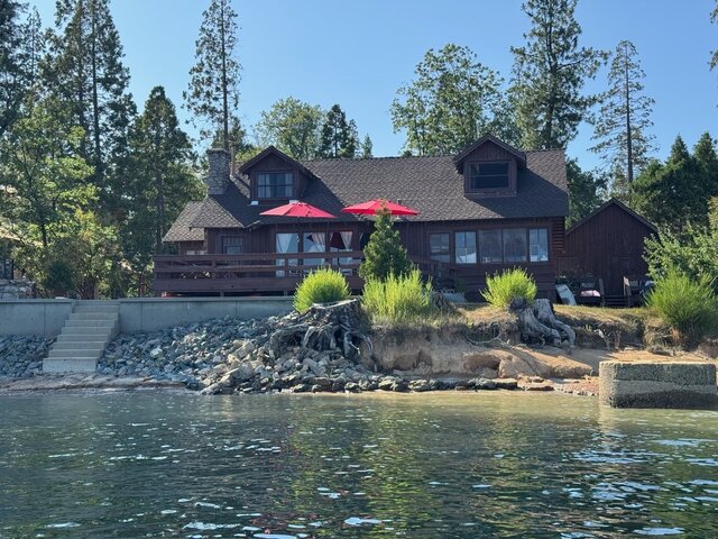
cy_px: 270
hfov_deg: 39.7
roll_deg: -1.1
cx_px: 359
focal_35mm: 48
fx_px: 996
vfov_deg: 30.3
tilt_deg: +4.3
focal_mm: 6.76
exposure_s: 1/1366
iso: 64
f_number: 1.78
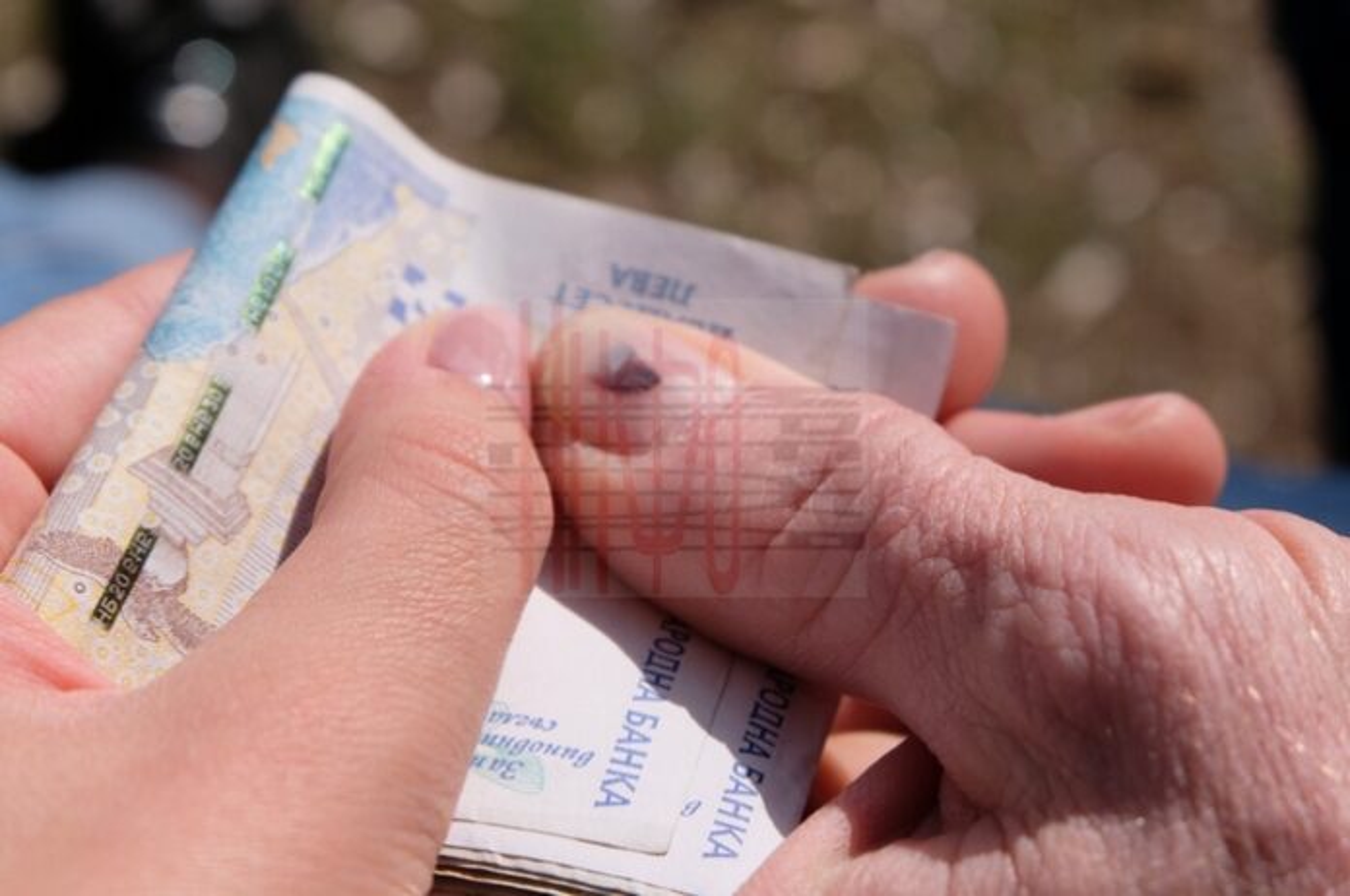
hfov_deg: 27.0
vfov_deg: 18.1
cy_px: 448
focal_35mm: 75
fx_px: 2809
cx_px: 675
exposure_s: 1/1600
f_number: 7.1
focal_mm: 50
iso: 400
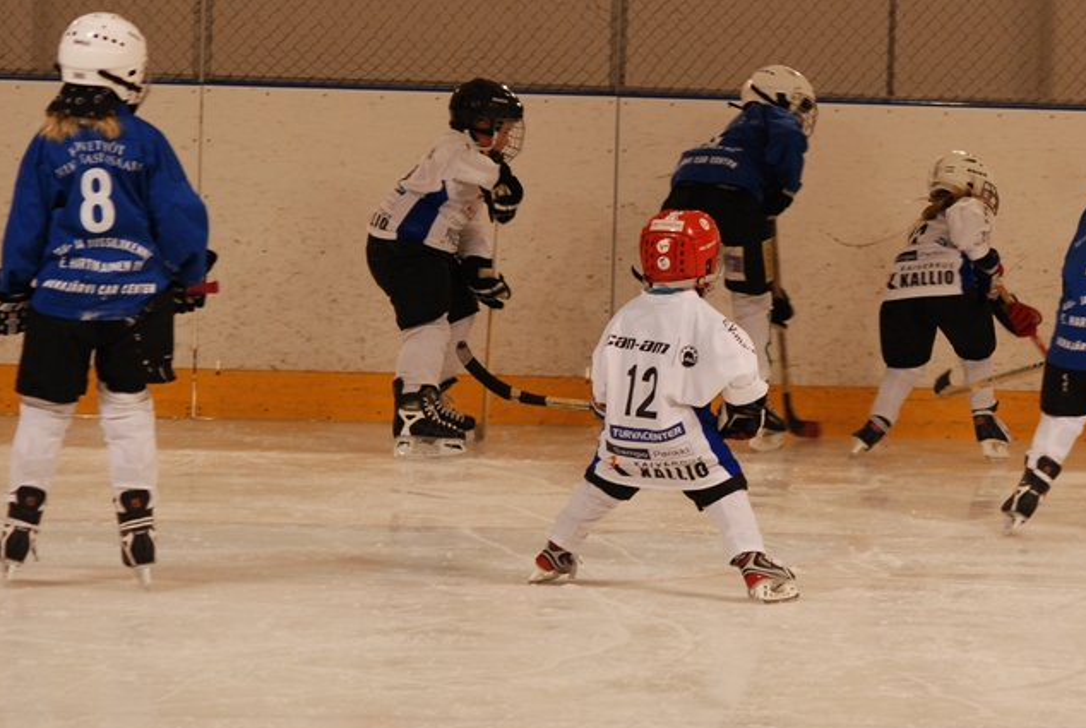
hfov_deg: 10.0
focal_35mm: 206
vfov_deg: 6.7
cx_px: 785
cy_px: 377
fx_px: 6224
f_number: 4.2
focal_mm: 90
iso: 400
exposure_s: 1/80
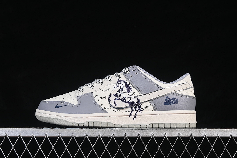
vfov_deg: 18.2
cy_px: 79
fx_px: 494
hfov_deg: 27.0
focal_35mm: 75
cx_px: 118
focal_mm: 50
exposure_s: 1/80
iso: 160
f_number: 8
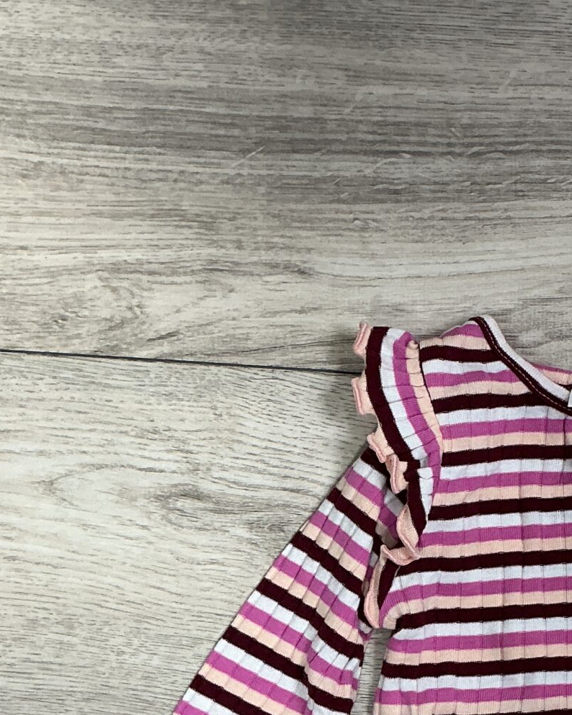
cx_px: 688
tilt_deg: -83.8
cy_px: 575
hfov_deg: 19.7
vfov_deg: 25.6
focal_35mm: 73
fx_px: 1545
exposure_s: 1/50
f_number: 1.8
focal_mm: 3
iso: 50
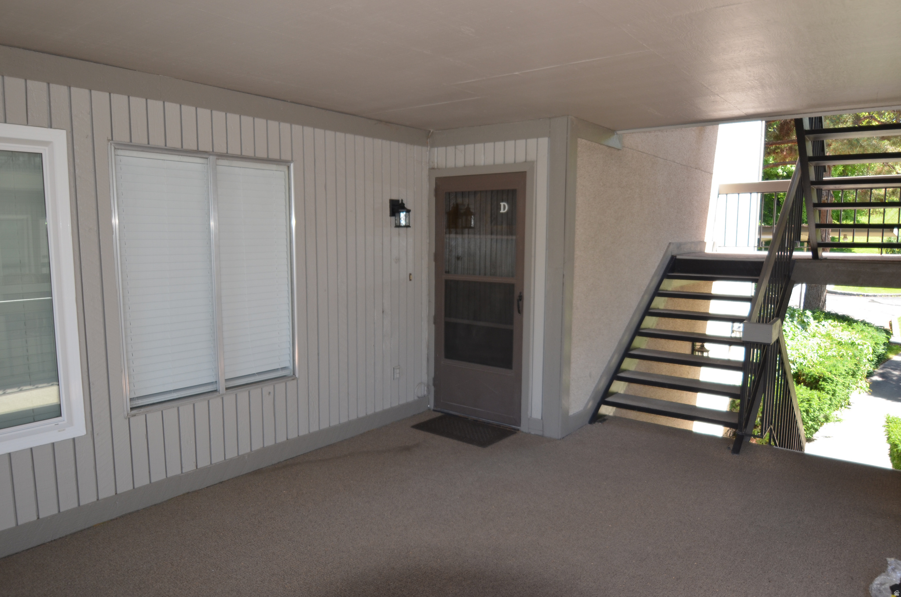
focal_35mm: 24
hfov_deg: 73.9
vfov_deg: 52.9
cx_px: 450
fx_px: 599
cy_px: 298
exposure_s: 1/200
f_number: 4
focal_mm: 16
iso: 200
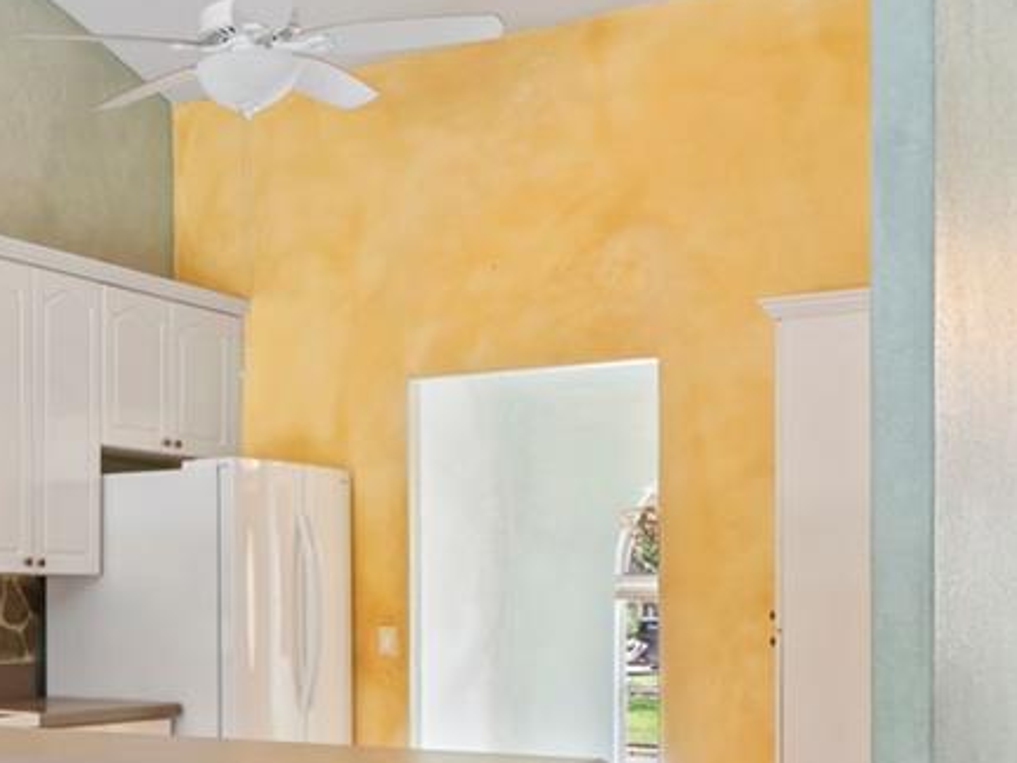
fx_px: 1675
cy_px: 603
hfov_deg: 30.8
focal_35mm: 57
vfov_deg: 25.3
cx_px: -47
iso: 800
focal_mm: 16
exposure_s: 1/2
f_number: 14
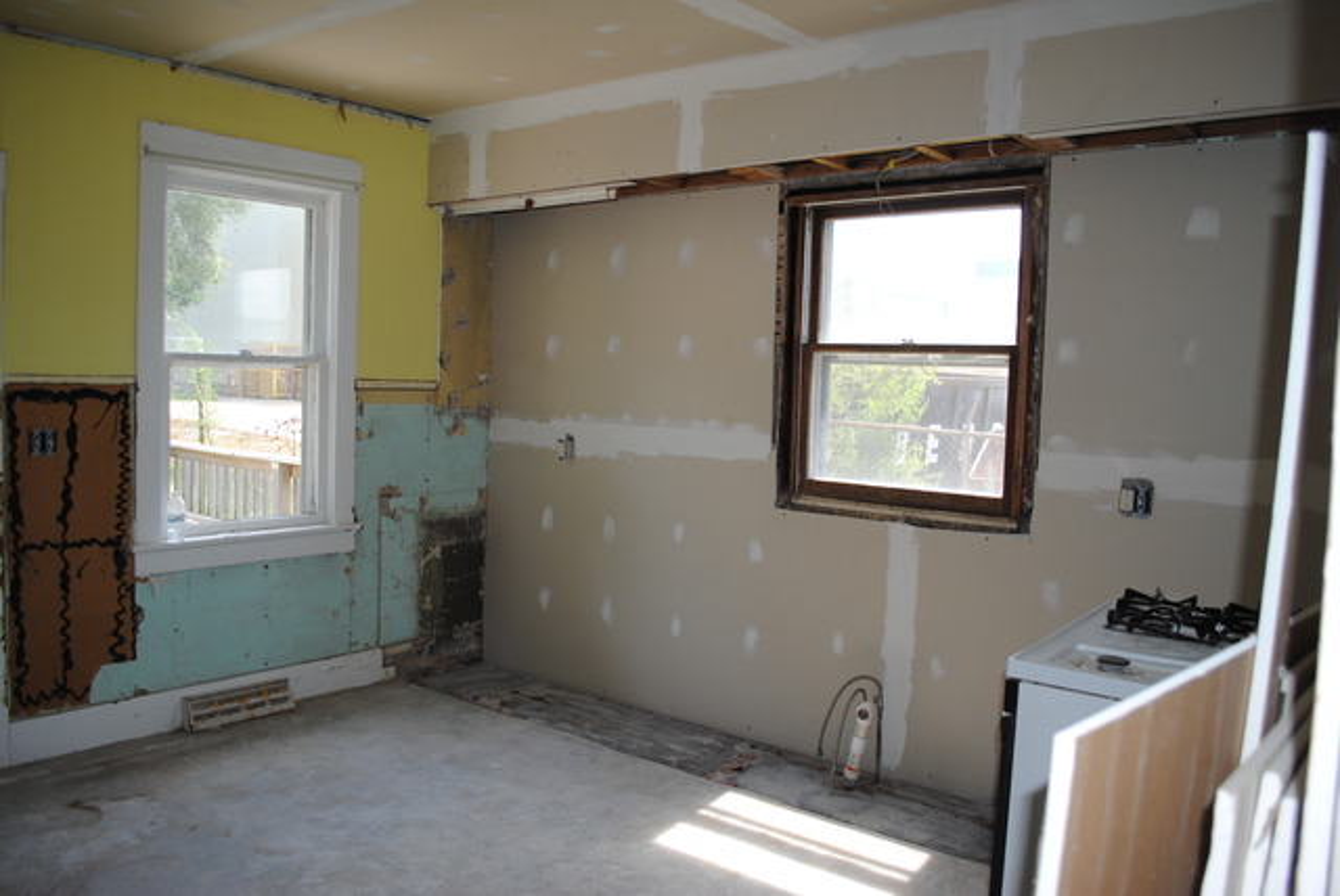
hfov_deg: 67.3
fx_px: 1006
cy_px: 448
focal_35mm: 27
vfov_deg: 48.0
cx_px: 670
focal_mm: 18
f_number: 3.5
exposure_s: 1/125
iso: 110
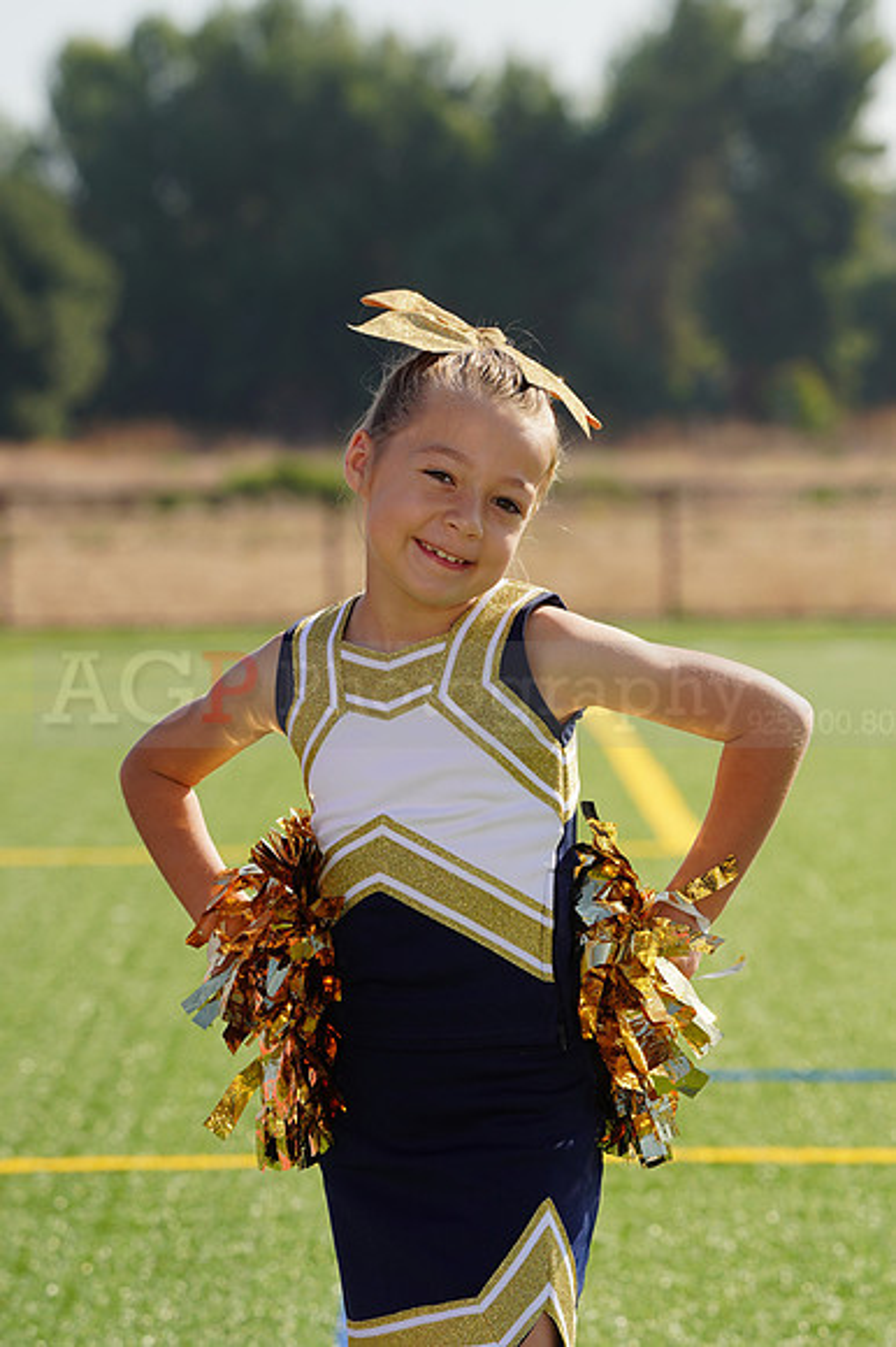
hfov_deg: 5.8
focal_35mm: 238
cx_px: 448
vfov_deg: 8.7
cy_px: 674
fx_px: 8895
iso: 100
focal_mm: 238
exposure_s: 1/160
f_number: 11
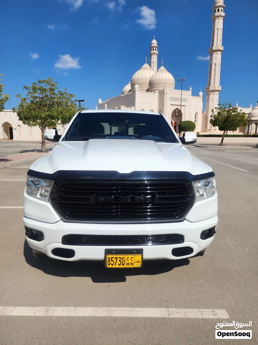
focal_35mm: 23
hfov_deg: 58.9
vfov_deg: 73.9
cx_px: 129
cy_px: 172
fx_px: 229
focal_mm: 6.4
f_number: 1.8
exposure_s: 1/2077
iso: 12
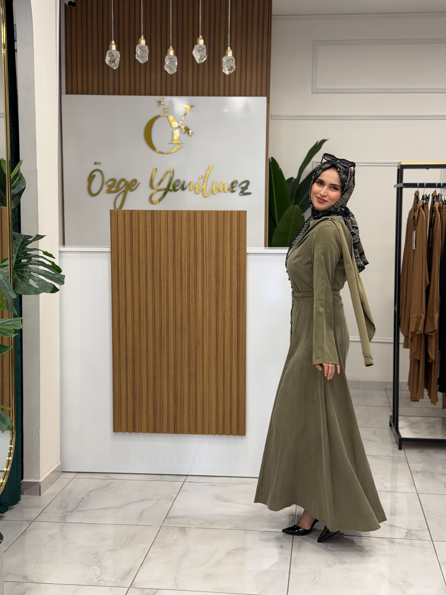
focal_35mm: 48
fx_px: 825
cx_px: 223
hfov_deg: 30.3
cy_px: 298
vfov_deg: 39.7
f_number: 1.78
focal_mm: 6.76
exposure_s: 1/50
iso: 64
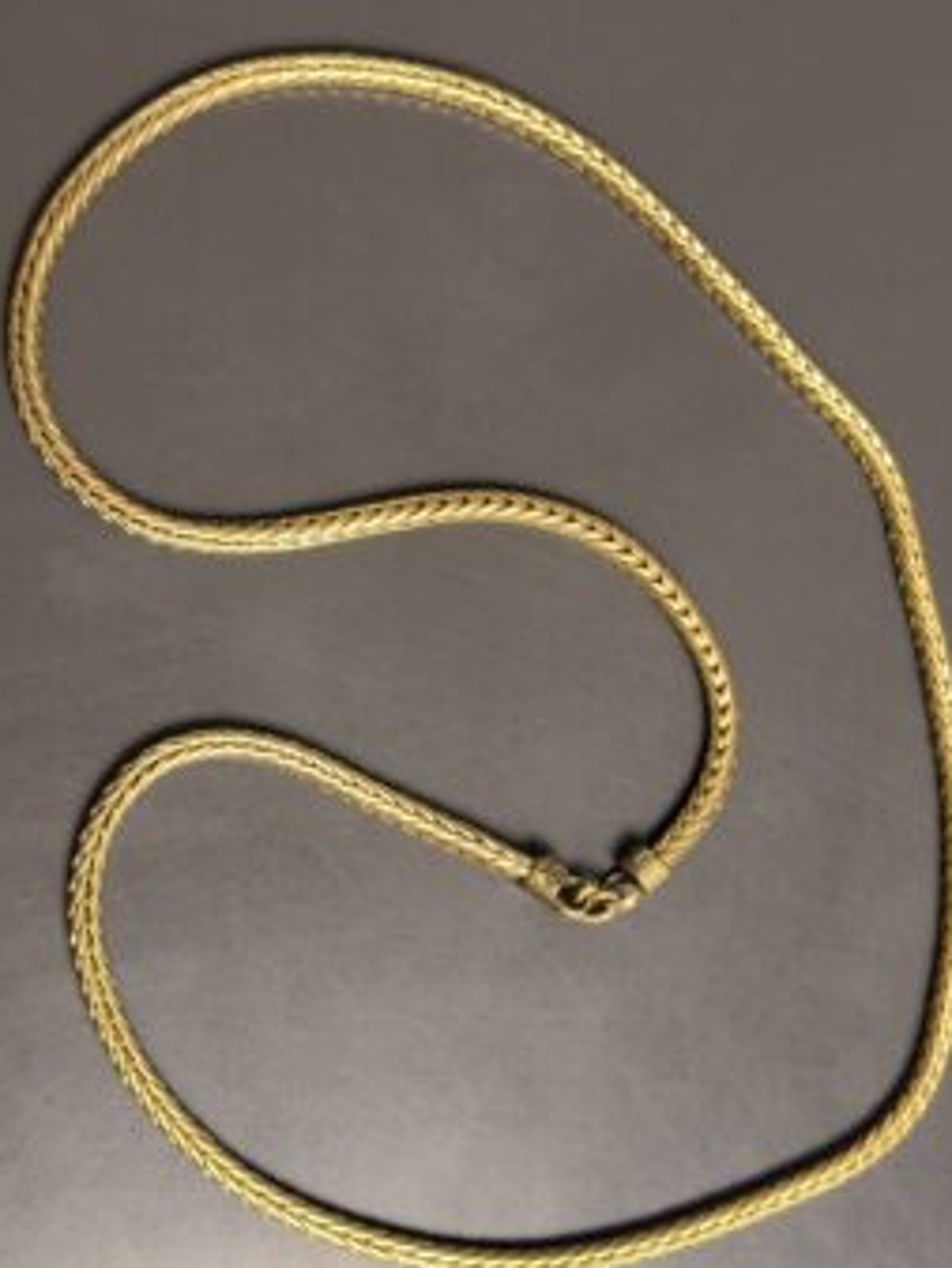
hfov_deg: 25.7
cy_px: 689
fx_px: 2089
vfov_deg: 33.8
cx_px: 482
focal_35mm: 57
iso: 80
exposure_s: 1/50
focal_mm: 6.76
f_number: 1.78
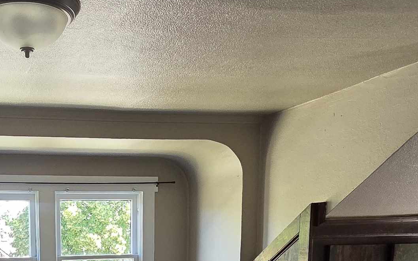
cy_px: 317
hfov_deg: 46.1
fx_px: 456
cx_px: 70
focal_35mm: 40
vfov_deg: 27.8
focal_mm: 2.2
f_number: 2.2
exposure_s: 1/120
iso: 250
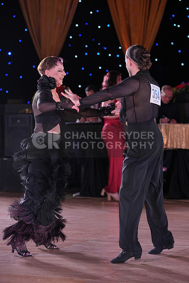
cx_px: 94
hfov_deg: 10.6
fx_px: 1015
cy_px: 142
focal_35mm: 129
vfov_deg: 15.9
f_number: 4
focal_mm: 129
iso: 1600
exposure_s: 1/400
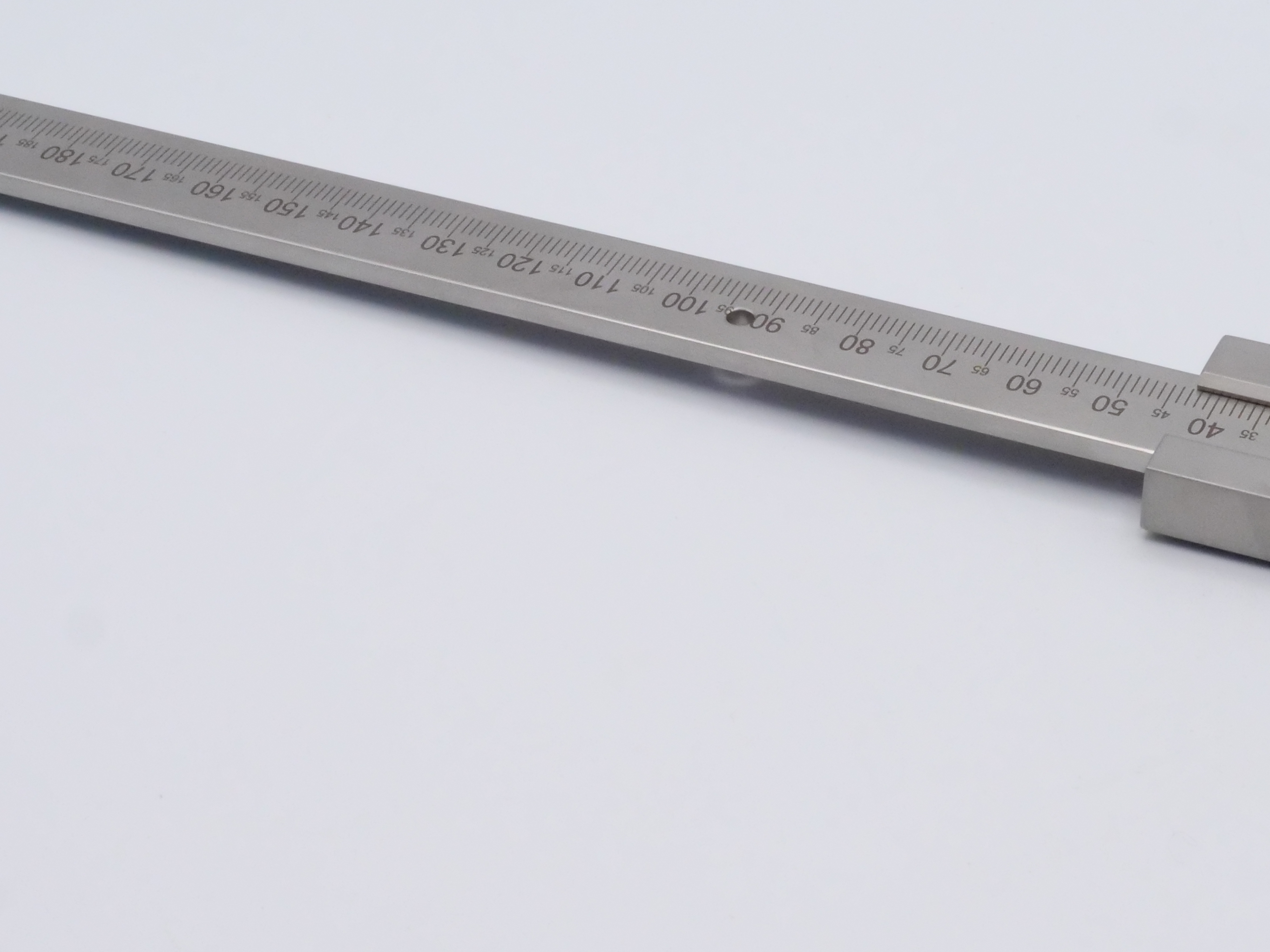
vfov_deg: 15.5
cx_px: 805
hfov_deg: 20.6
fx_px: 3485
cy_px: 669
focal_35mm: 95
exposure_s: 1/250
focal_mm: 25
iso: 3200
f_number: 18
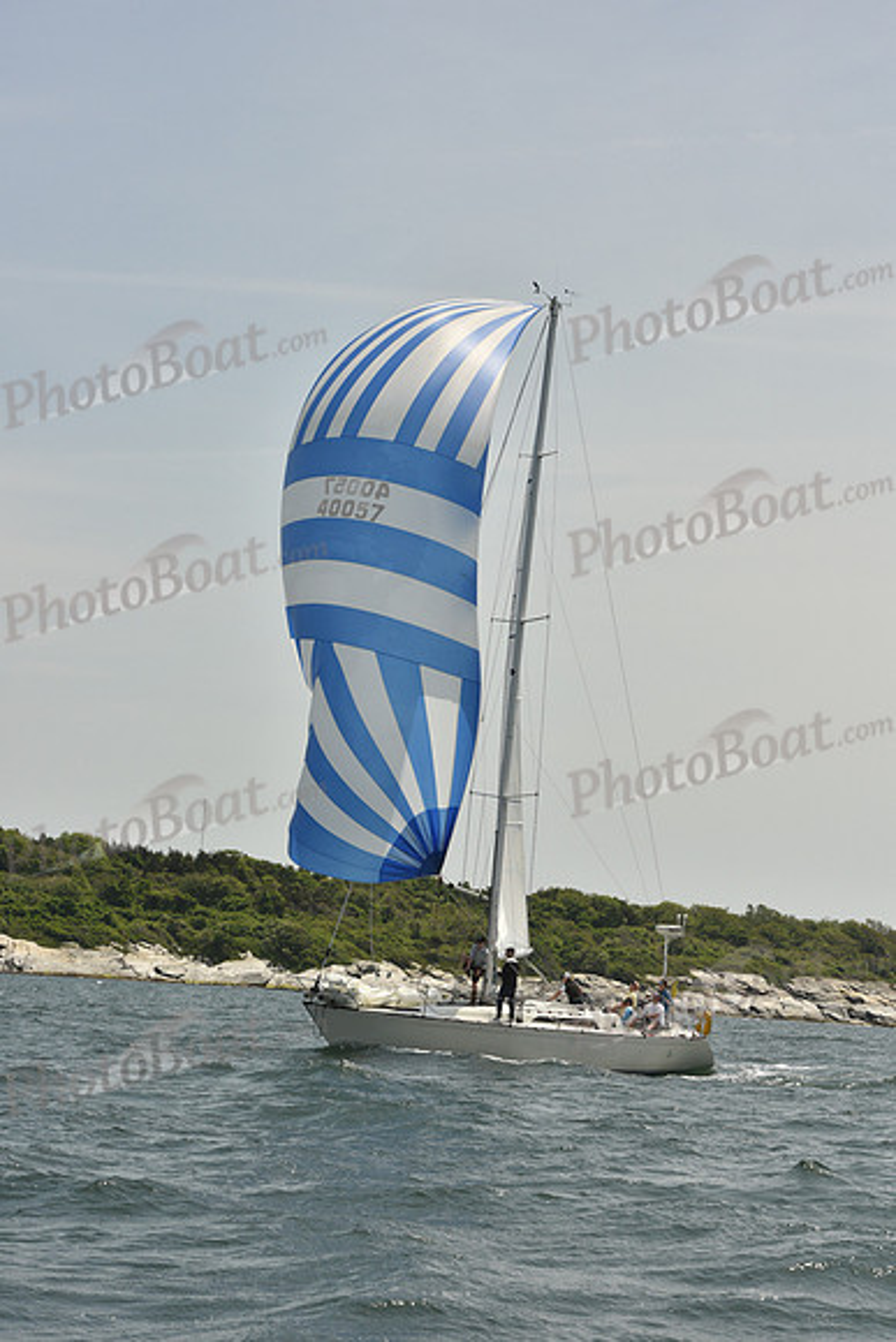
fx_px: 3209
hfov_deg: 15.9
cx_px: 448
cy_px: 671
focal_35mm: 86
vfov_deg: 23.6
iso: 400
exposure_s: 1/1600
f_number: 10
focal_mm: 86
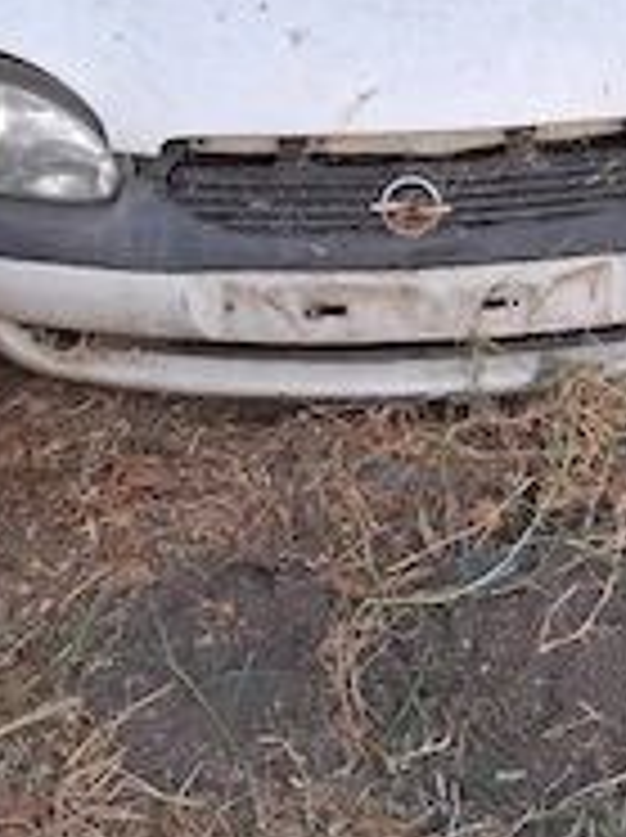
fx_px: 1353
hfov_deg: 25.9
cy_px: 130
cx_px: 410
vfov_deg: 33.1
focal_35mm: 56
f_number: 1.8
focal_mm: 3.98
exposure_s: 1/100
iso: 50
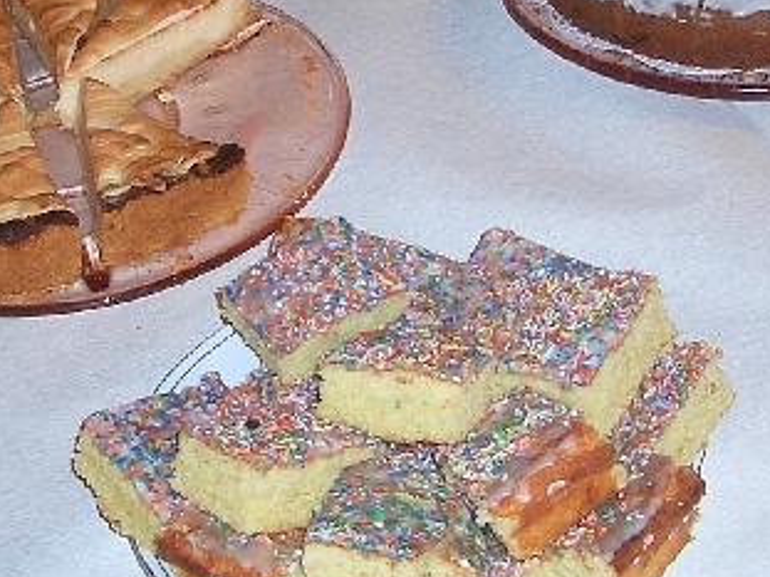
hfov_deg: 21.8
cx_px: 386
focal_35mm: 90
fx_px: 2001
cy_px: 82
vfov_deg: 16.2
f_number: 2.6
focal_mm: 5.8
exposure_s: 1/40
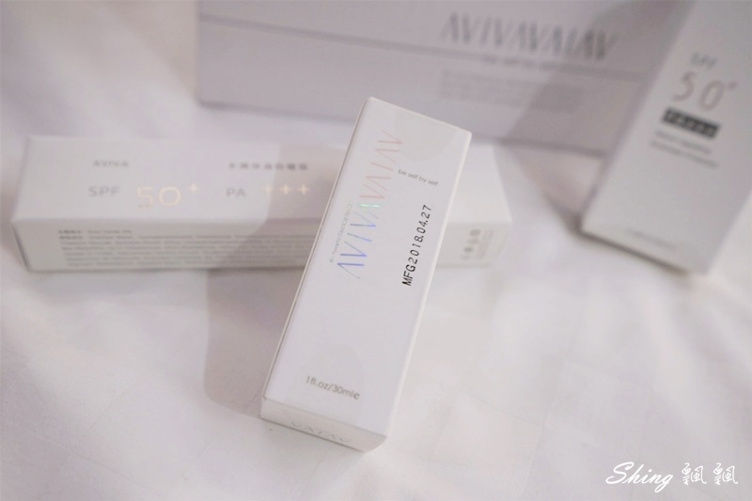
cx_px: 376
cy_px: 250
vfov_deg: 37.8
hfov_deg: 54.4
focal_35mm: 35
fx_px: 731
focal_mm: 35
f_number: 5
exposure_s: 1/20
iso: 1600
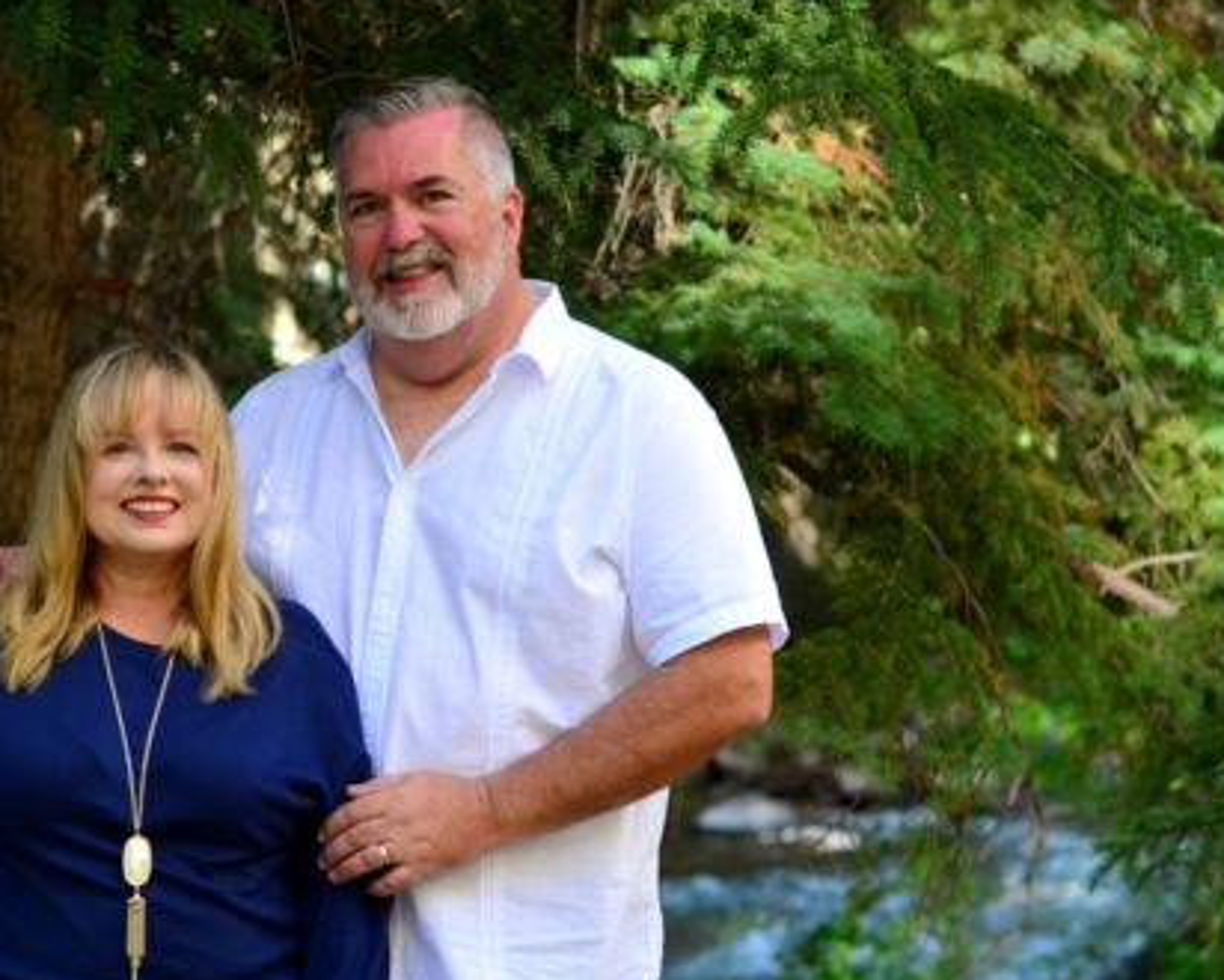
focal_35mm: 109
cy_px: 575
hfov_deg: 17.5
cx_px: 309
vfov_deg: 14.1
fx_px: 3950
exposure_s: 1/160
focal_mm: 50
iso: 100
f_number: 2.8
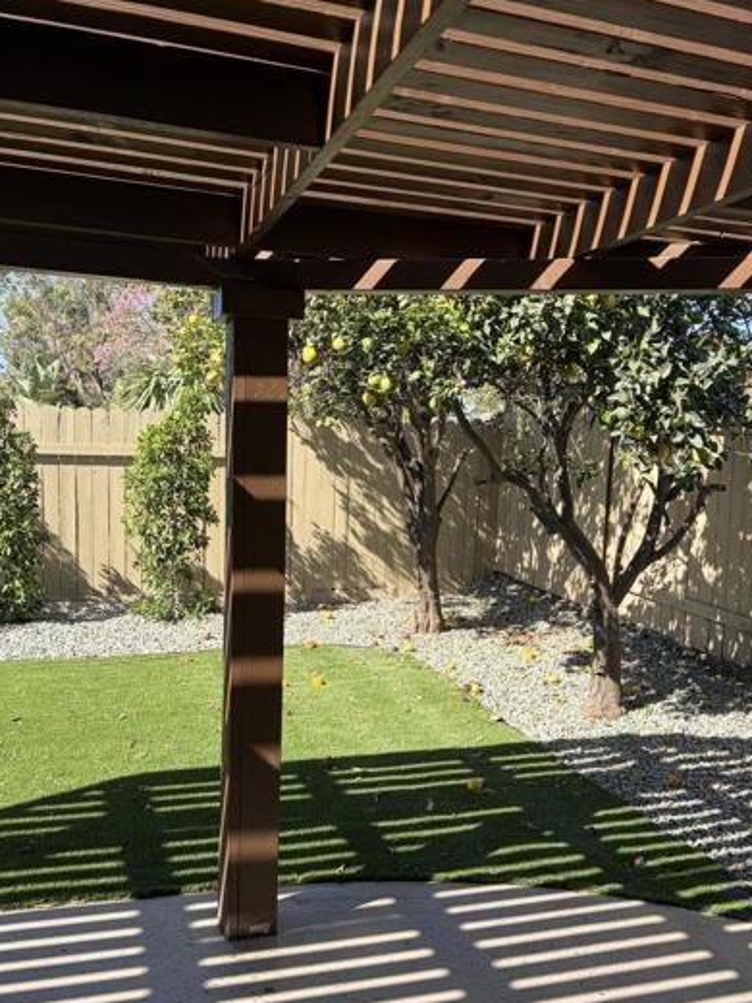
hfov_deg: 44.1
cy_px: 586
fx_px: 927
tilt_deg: -7.2
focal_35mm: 32
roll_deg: -3.4
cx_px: 393
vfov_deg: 56.5
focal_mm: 5.96
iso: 50
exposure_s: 1/1517
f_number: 1.6
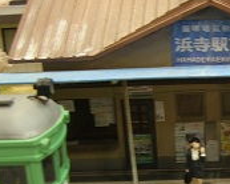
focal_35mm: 98
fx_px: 666
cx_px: 231
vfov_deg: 15.6
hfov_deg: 19.0
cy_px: 139
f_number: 2.8
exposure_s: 1/7.8
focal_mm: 5.8
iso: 50
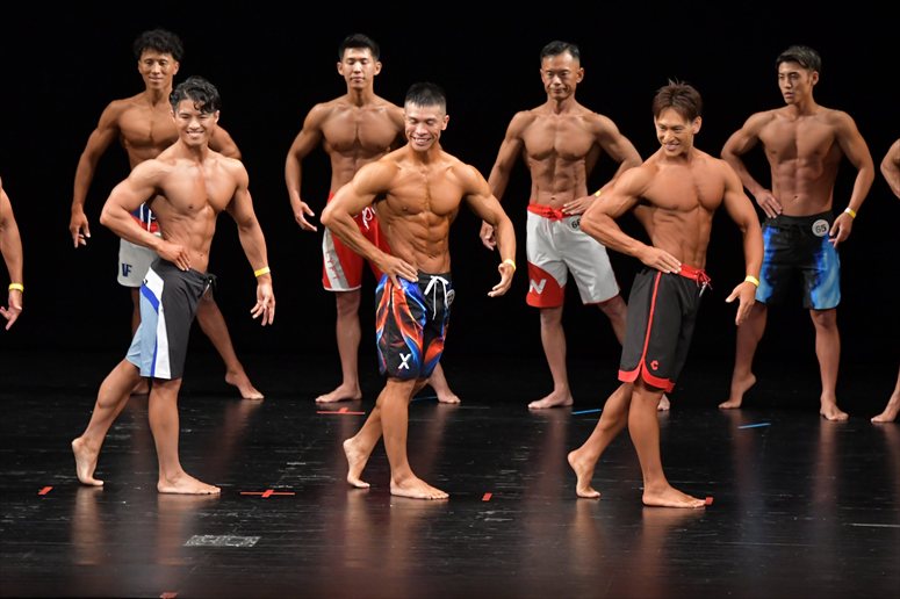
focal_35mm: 225
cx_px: 450
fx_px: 5622
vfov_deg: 6.1
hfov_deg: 9.2
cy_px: 300
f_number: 5.6
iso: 3200
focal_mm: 150
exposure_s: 1/400
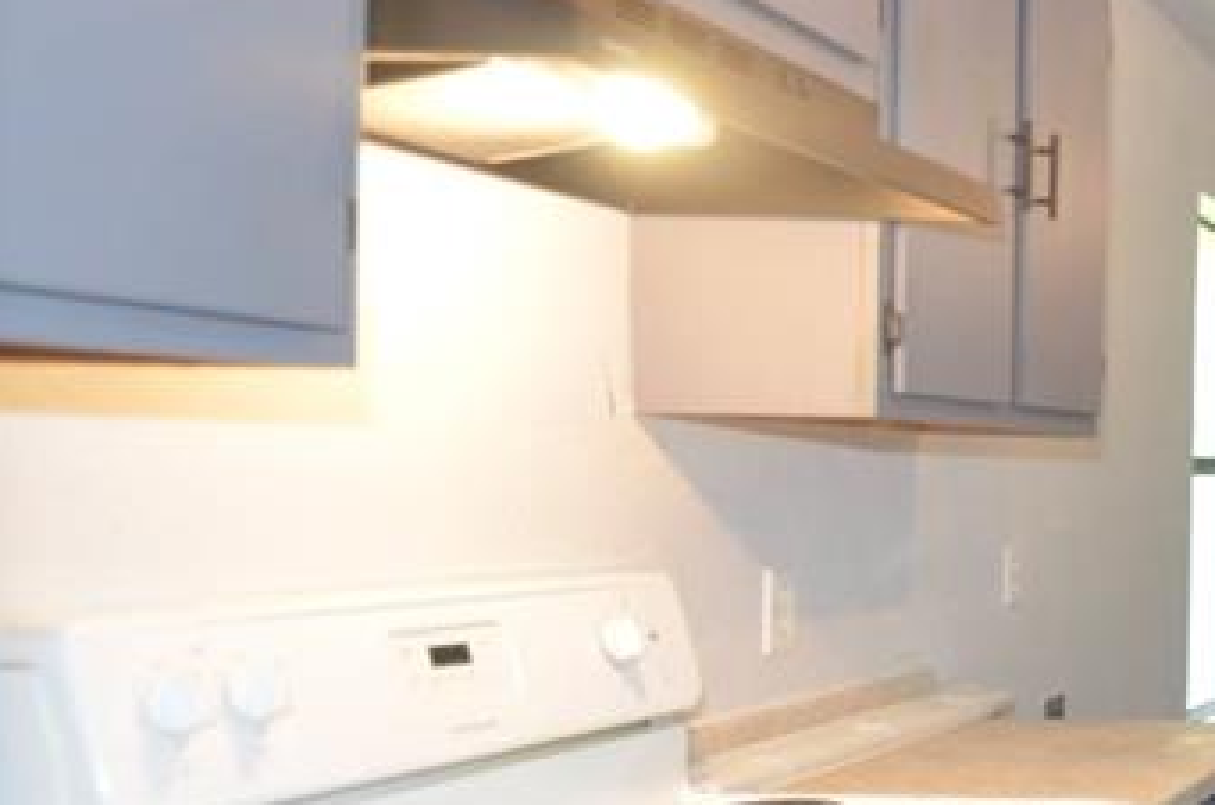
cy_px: 488
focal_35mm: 45
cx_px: 1643
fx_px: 1516
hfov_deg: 31.5
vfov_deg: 29.7
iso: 720
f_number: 4
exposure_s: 1/60
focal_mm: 10
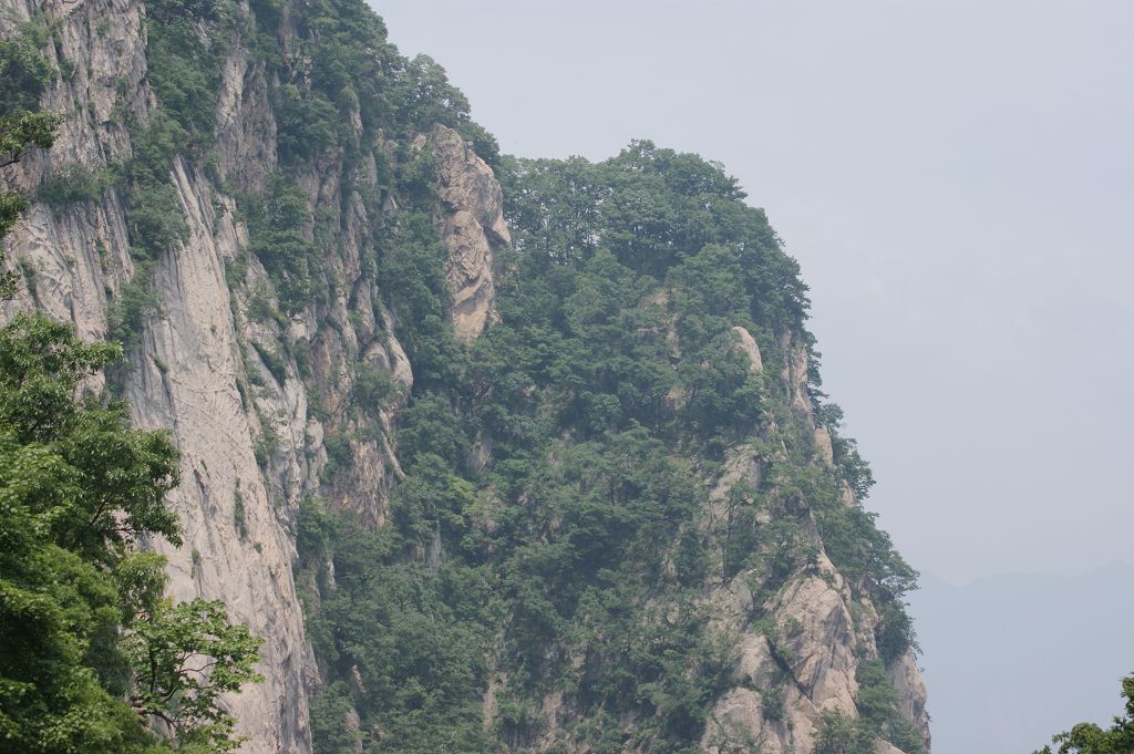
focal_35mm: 112
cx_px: 567
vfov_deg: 12.2
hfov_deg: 18.2
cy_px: 377
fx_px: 3541
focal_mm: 75
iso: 100
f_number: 9
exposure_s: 1/160
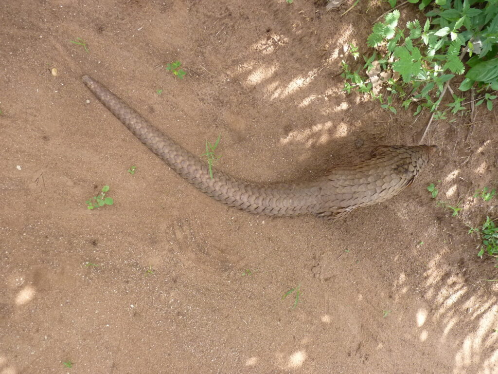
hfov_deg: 65.3
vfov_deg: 51.4
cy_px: 187
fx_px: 388
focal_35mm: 27
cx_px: 249
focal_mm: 4.8
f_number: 2.8
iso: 320
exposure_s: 1/250
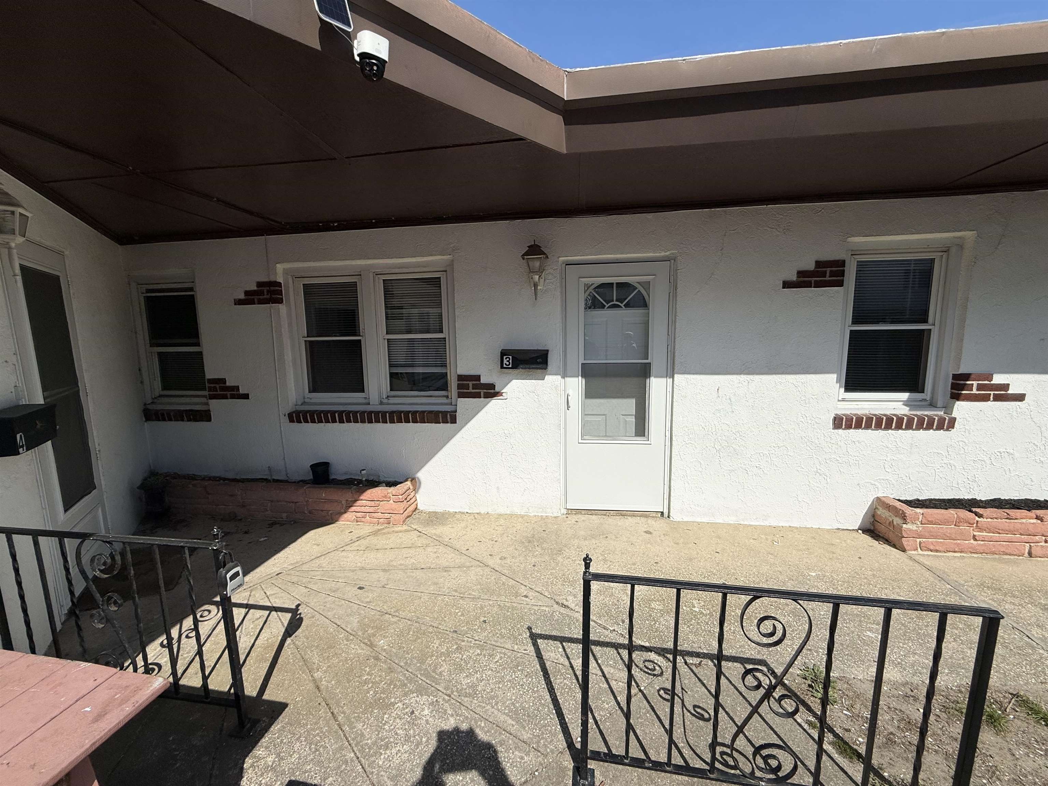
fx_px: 424
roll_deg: +1.2
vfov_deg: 85.7
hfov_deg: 102.1
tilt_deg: -7.7
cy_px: 393
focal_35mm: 14
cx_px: 524
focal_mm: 2.22
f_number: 2.2
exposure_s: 1/5155
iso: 64
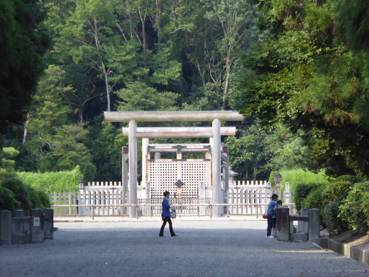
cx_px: 184
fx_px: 4413
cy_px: 138
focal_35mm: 414
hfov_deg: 4.8
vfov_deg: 3.6
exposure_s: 1/100
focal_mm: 66.8
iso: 200
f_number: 6
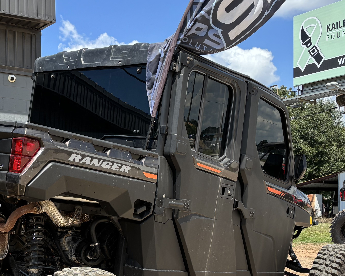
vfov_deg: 27.7
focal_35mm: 54
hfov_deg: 34.2
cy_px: 207
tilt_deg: +0.4
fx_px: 551
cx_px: 98
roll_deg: -0.4
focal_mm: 5.96
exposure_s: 1/2242
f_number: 1.6
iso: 50
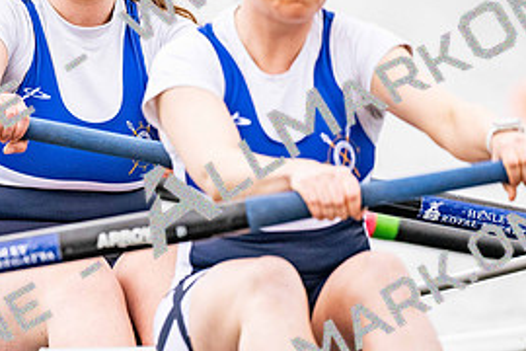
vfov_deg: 1.1
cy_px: 73
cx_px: -23
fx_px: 18803
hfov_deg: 1.6
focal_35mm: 1287
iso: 1800
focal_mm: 600
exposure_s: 1/2500
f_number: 4
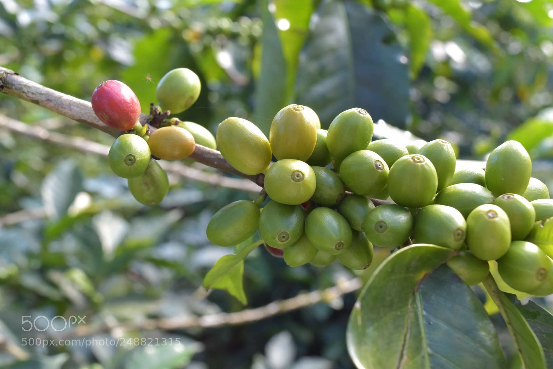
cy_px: 184
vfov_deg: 30.9
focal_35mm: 44
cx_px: 276
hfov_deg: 44.9
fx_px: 668
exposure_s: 1/125
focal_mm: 29
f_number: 8
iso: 1000
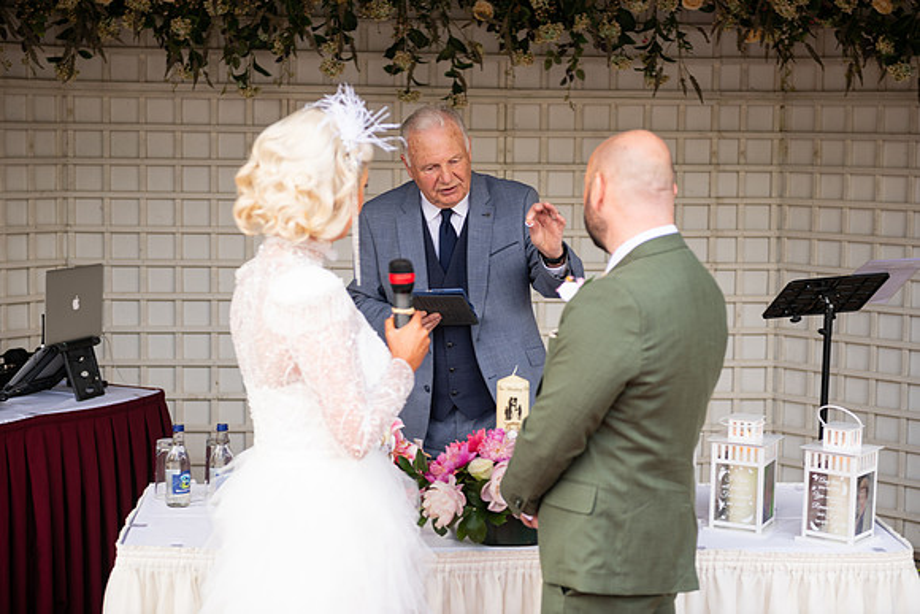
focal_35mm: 70
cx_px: 460
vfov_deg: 19.5
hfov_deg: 28.8
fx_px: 1789
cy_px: 307
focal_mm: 70
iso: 100
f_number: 3.5
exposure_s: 1/160
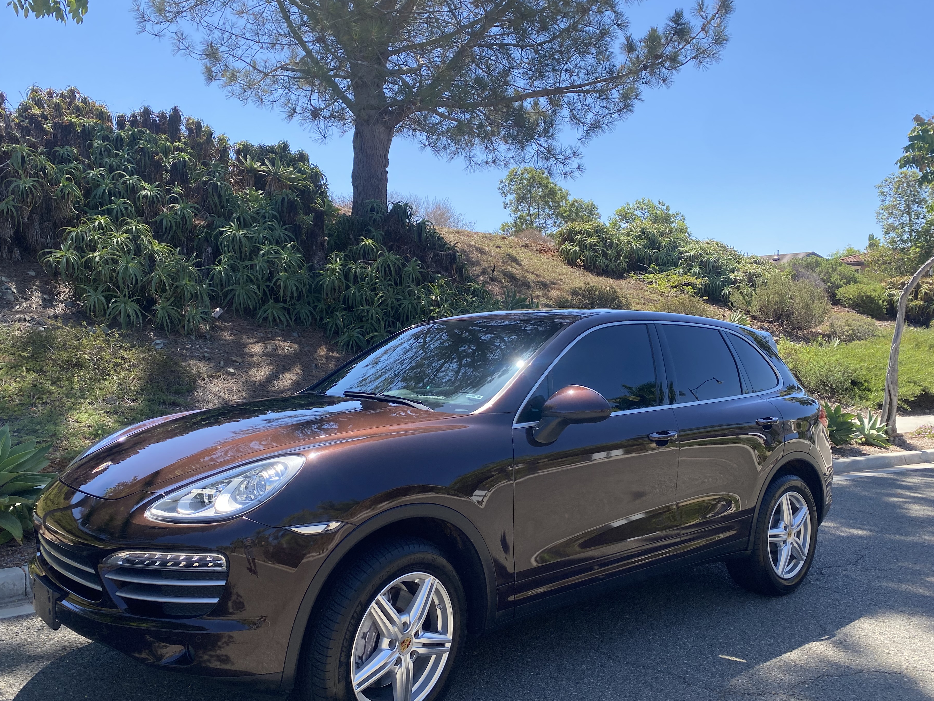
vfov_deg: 48.2
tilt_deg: -3.3
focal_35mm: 29
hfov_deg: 61.7
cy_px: 379
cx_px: 465
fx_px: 782
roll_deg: +1.4
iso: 32
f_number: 1.8
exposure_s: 1/1103
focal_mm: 4.25
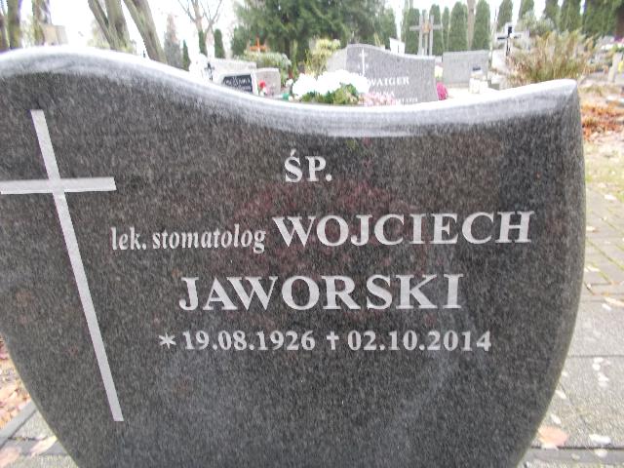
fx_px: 469
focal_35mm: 26
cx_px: 312
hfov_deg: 67.3
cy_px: 234
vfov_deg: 53.1
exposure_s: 1/20
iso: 200
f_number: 3.2
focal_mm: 4.6
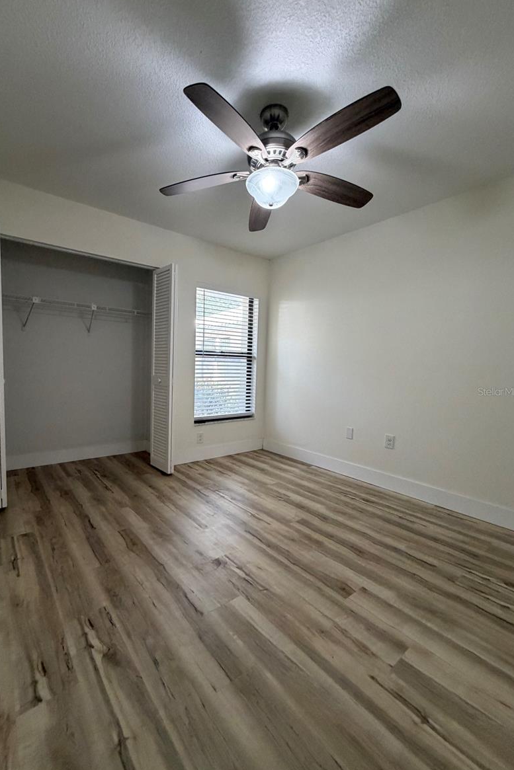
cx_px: 227
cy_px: 391
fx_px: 321
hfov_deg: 77.0
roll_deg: -0.7
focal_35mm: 15
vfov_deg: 100.4
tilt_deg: -4.0
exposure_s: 1/120
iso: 320
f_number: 2.2
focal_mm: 2.22
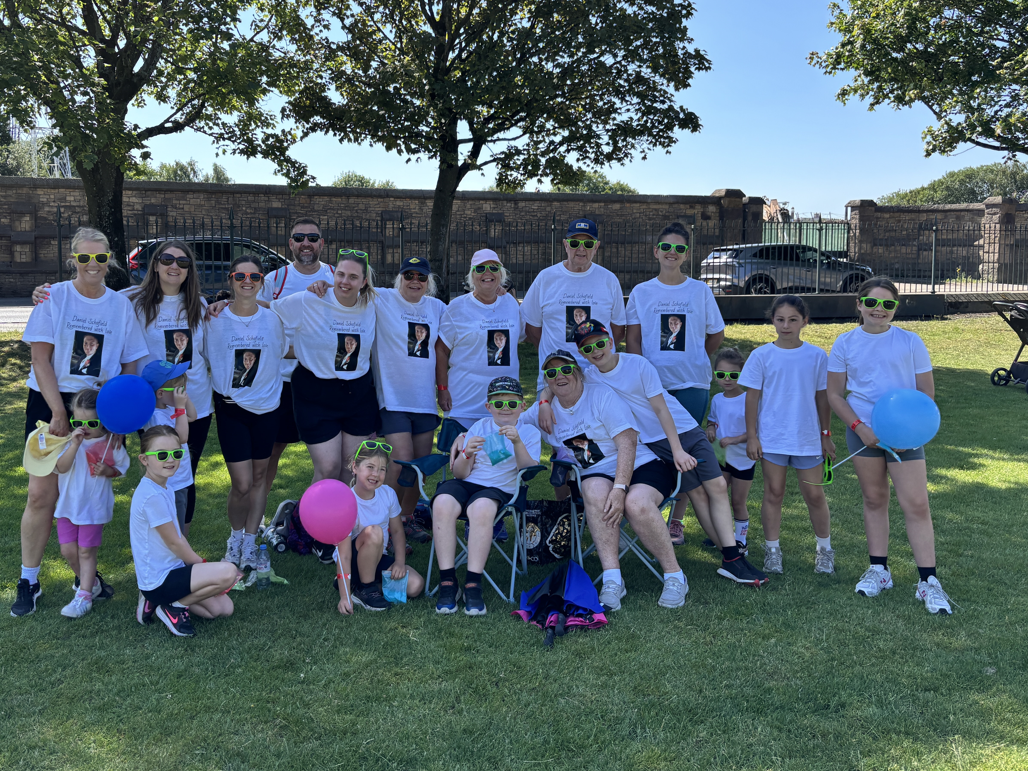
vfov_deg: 45.3
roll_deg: -0.3
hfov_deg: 58.0
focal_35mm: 31
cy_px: 319
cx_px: 424
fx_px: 921
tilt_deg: -2.9
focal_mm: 5.96
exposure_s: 1/1152
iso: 50
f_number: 1.6
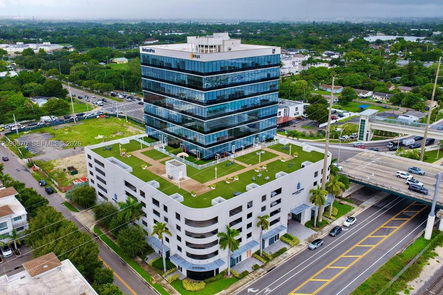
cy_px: 144
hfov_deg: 63.7
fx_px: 357
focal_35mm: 29
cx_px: 222
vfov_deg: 45.0
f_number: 2.8
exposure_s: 1/120
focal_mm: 14.45
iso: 100
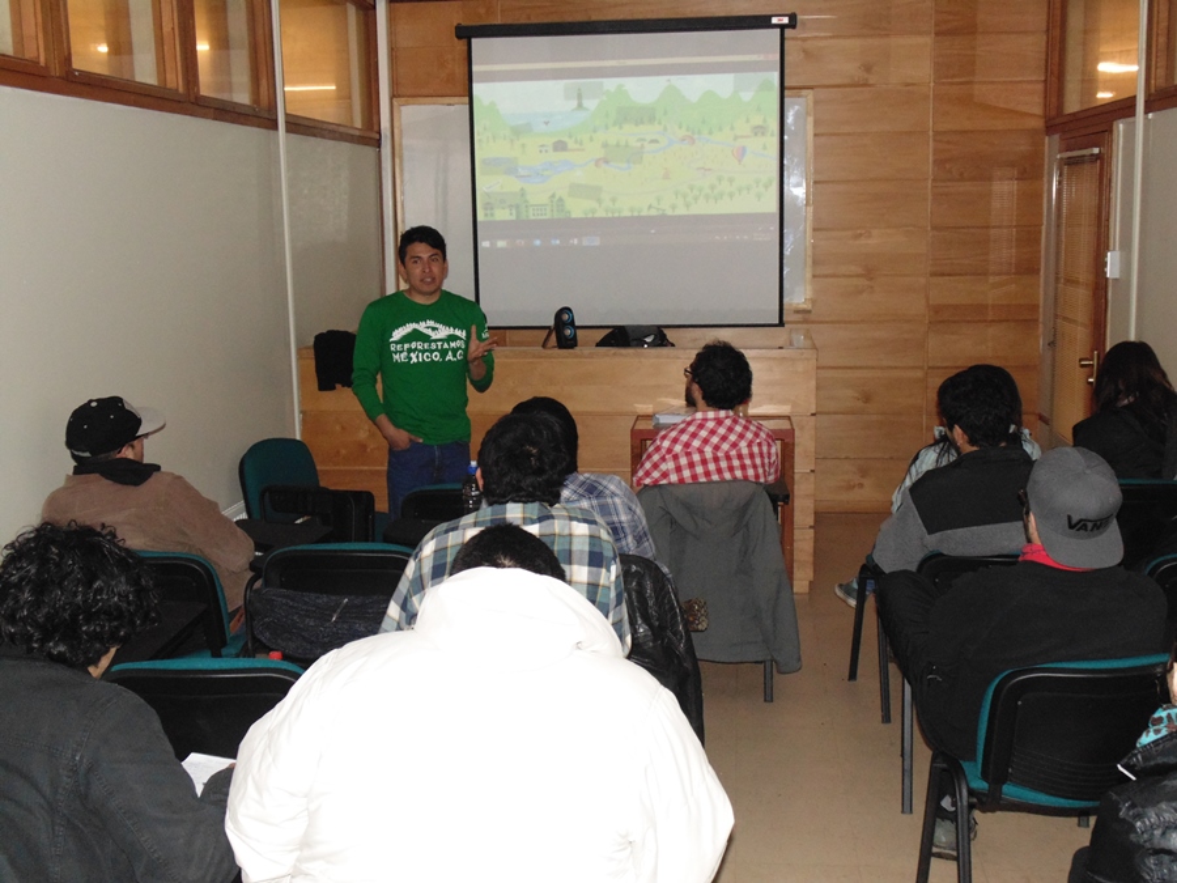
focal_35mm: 41
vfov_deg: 35.1
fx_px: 1394
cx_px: 588
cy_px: 442
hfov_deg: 45.8
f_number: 3.6
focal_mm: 7.4
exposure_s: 1/50
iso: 400
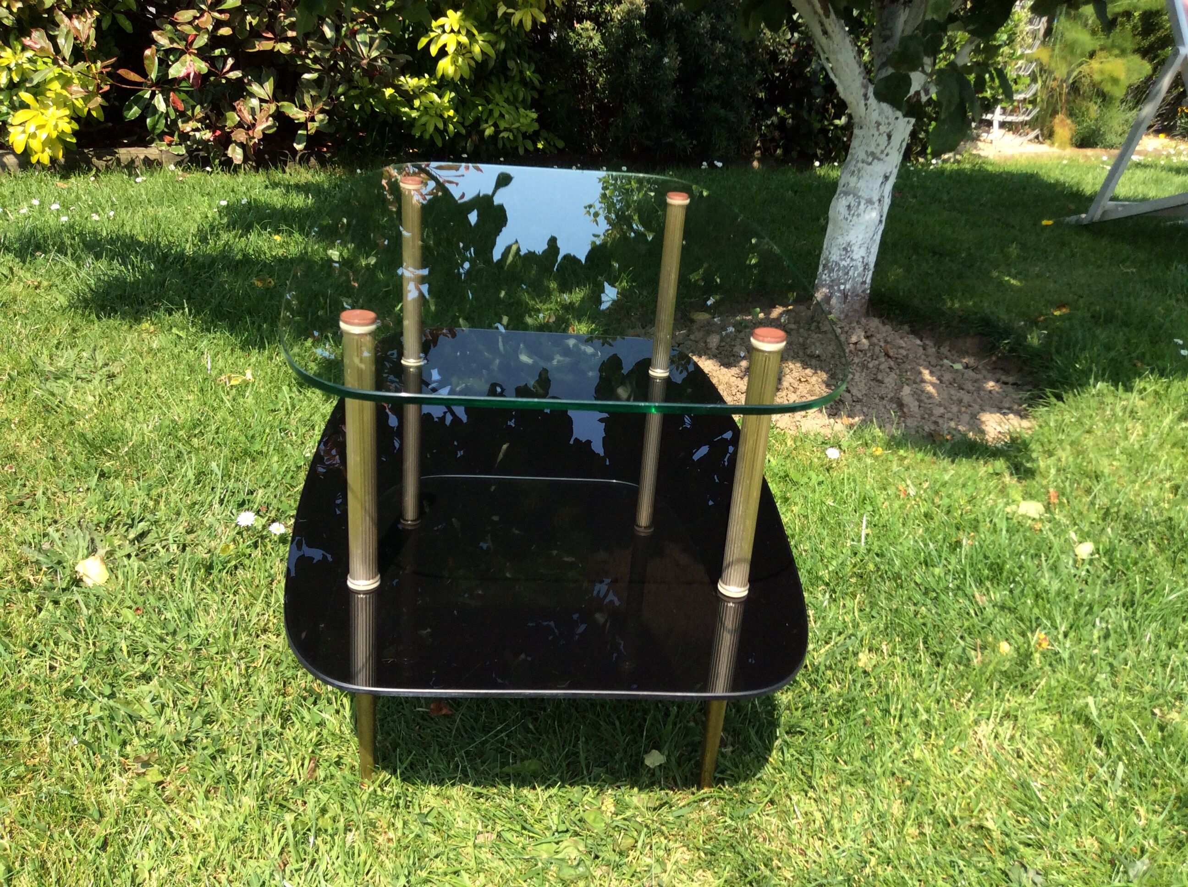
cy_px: 444
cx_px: 594
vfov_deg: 44.1
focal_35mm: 32
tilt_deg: -24.7
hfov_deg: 56.9
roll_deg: -1.5
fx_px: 1097
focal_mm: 3.3
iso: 32
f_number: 2.4
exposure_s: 1/894
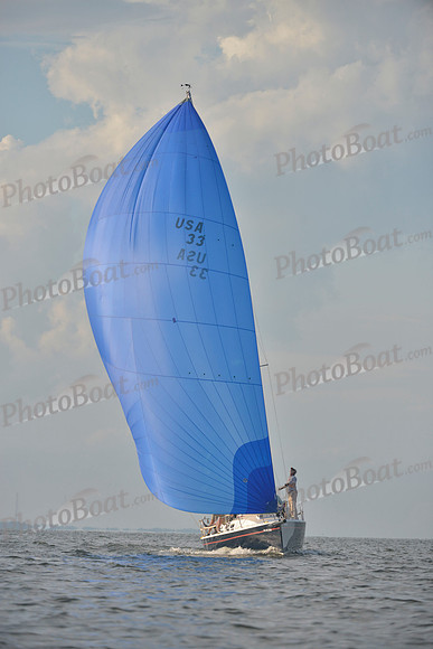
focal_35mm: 200
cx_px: 216
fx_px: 3606
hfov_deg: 6.9
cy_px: 324
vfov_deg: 10.3
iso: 280
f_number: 4.5
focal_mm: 200
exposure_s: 1/2000
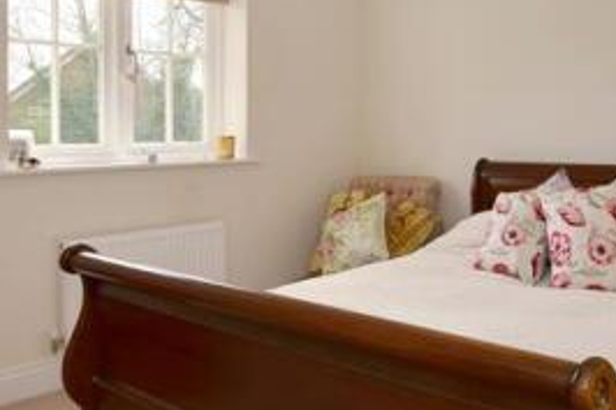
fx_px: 633
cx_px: 426
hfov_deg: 50.7
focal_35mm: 37
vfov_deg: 35.4
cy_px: 126
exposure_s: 1/10
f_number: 11
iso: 100
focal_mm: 10
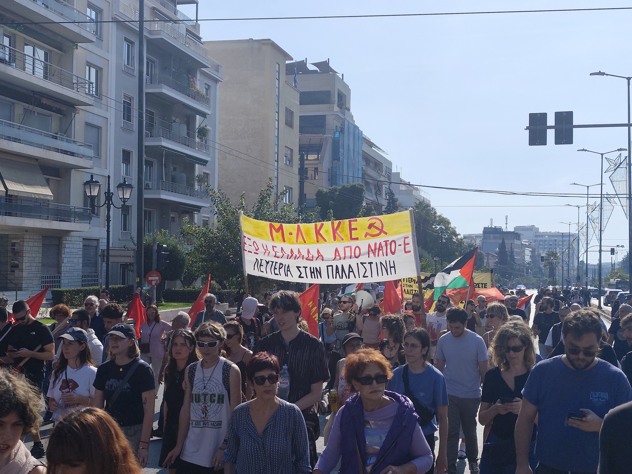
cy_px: 237
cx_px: 316
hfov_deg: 41.2
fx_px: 840
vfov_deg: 31.5
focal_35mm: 46
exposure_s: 1/2182
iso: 50
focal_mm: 6.14
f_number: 1.65
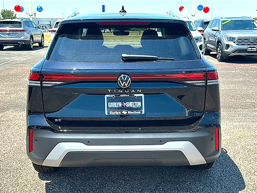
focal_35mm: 39
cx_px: 128
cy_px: 96
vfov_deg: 36.8
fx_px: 290
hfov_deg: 47.9
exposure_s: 1/2309
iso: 80
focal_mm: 6.86
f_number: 1.78
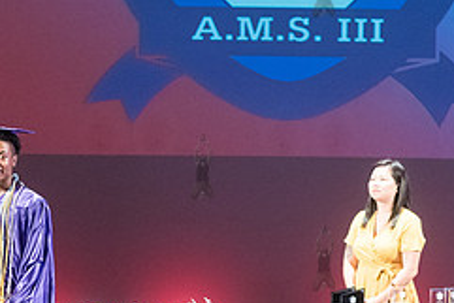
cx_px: -41
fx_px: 2789
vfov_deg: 6.2
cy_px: 257
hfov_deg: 9.2
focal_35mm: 221
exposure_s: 1/200
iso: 4000
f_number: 3.5
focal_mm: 92
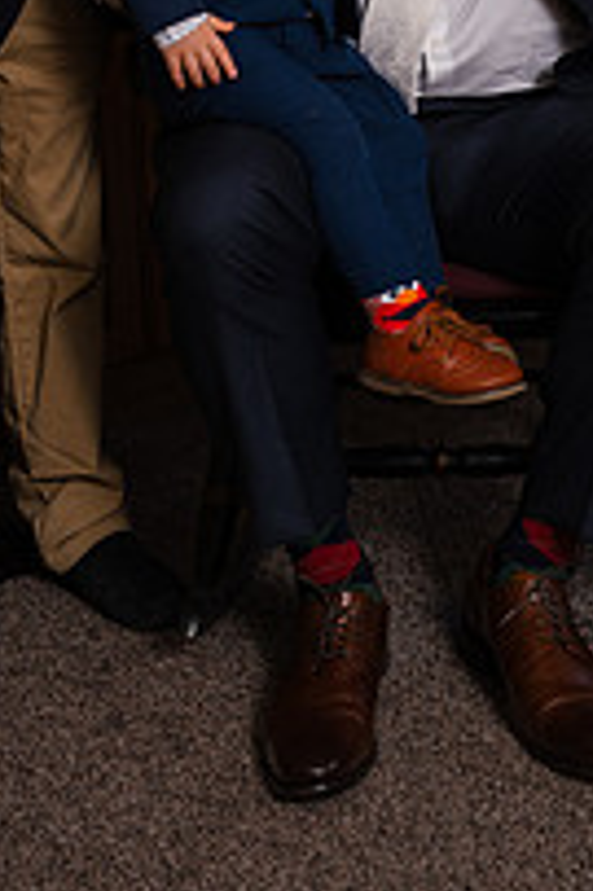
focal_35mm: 93
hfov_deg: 14.6
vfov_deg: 21.0
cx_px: 409
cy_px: -48
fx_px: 2302
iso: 320
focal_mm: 42
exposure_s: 1/200
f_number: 4
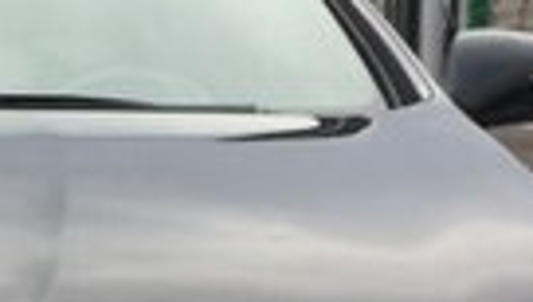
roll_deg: +1.0
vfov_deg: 7.7
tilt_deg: -11.2
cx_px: -121
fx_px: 2166
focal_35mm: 153
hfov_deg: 13.6
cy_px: 547
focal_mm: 4.15
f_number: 2.2
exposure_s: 1/657
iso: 25
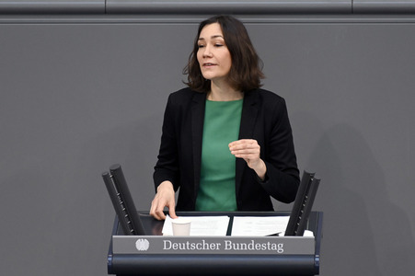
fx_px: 5760
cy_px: 138
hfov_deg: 4.1
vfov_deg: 2.7
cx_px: 208
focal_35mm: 500
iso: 5000
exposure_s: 1/250
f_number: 5.6
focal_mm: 500
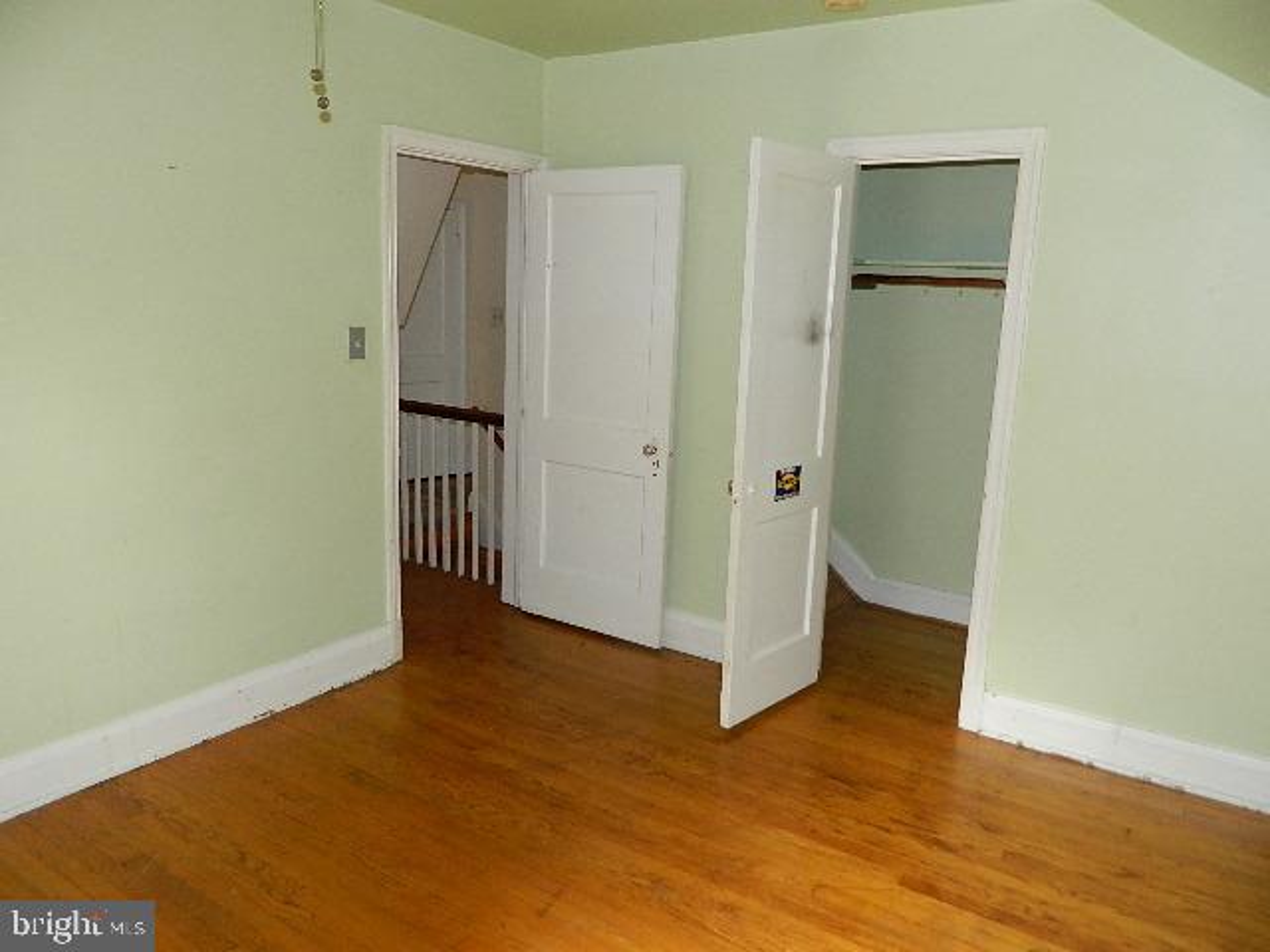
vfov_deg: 54.9
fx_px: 917
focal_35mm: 25
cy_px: 476
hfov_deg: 69.4
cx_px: 635
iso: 200
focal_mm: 4.5
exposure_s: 1/30
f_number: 3.1
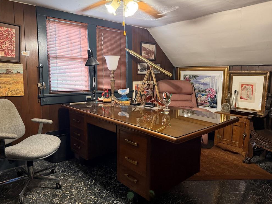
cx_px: 131
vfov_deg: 54.9
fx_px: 196
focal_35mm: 25
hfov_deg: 69.4
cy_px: 100
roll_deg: +0.4
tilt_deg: -7.2
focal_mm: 6.76
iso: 500
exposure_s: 1/60
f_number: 1.78
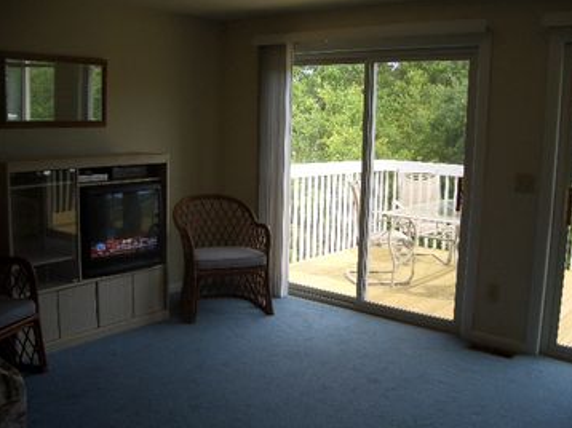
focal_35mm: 36
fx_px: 594
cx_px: 289
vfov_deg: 39.6
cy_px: 214
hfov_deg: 51.4
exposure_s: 1/250
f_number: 2.6
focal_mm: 5.8
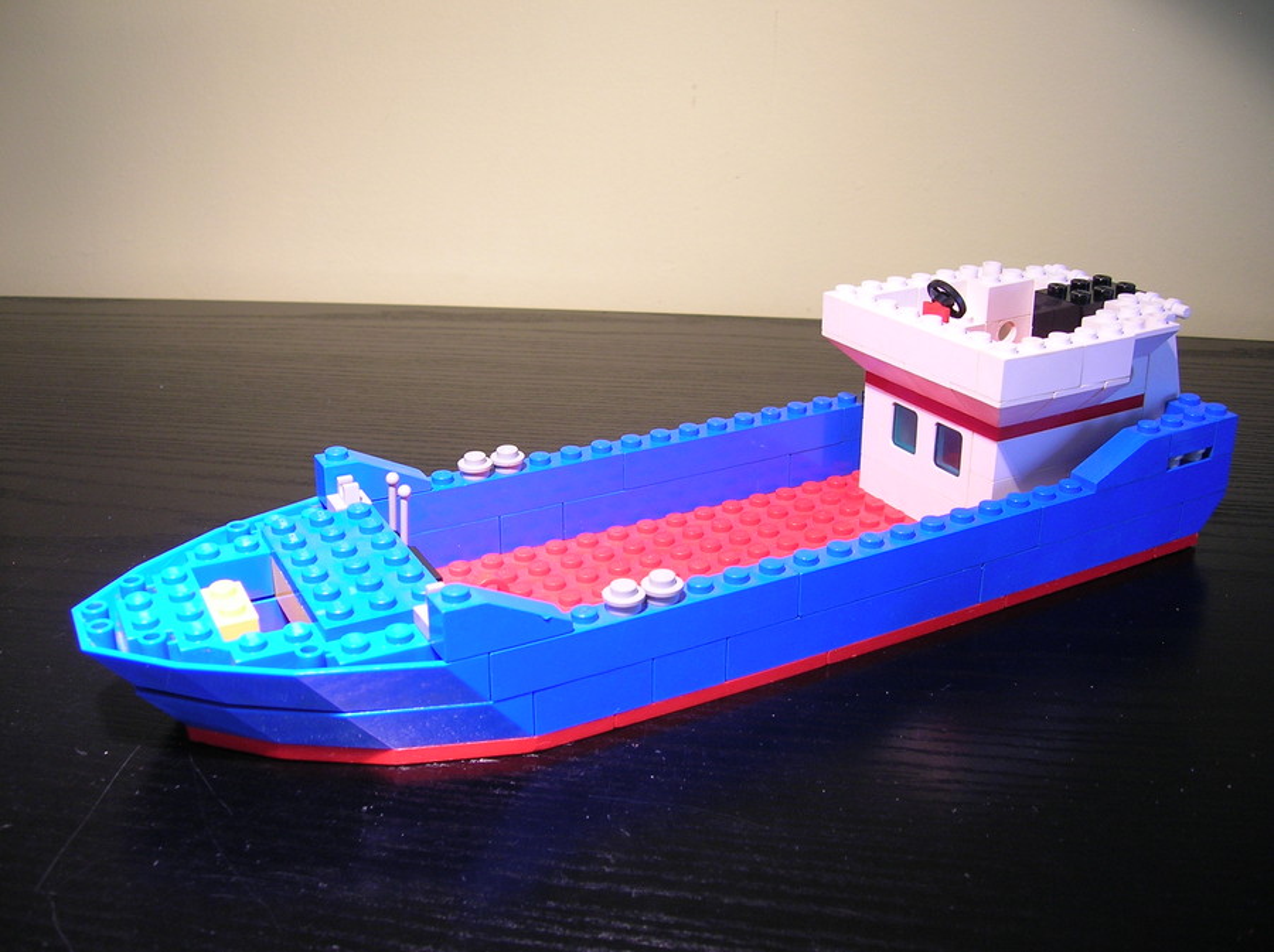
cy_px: 476
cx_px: 637
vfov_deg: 41.7
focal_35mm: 34
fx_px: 1250
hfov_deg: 54.0
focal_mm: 5.7
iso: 50
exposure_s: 1/4.3
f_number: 2.9
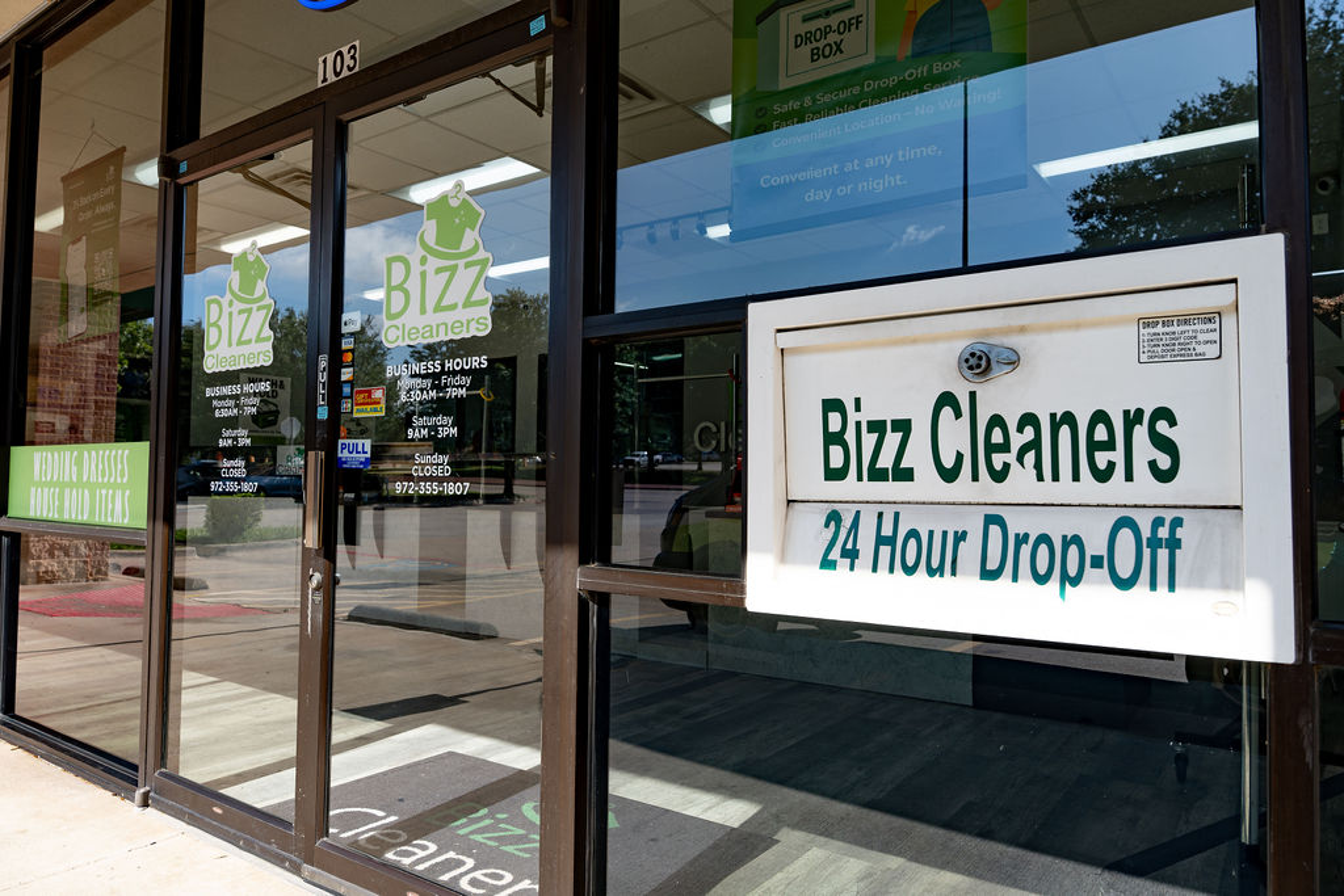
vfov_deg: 53.1
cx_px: 672
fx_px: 896
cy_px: 448
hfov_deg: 73.7
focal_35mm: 24
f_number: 5.6
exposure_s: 1/320
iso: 100
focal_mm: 24
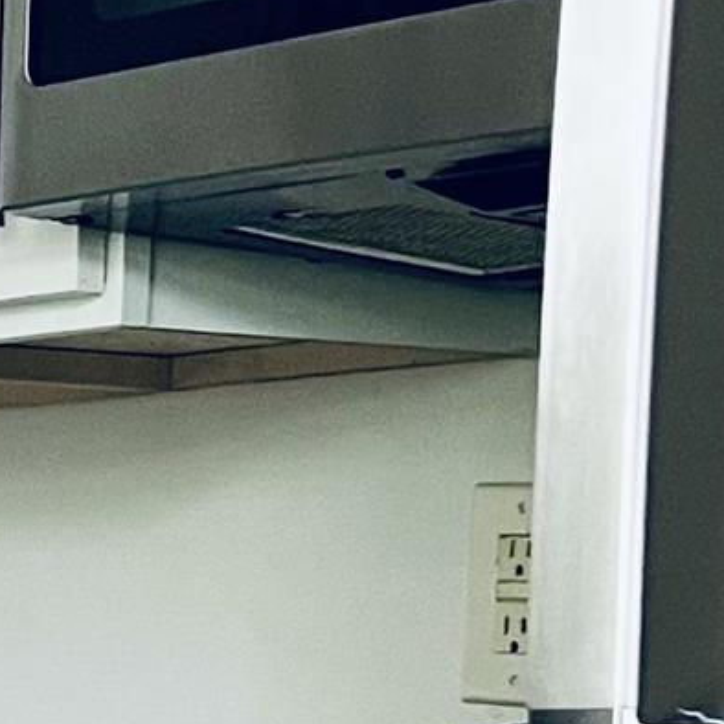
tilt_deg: -1.1
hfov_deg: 9.1
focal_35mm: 179
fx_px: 4236
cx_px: -820
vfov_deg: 9.7
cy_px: 805
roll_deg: -0.5
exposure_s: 1/88
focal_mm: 5.7
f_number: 1.5
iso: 125
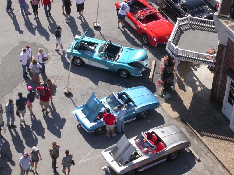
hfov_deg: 14.4
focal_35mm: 137
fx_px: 926
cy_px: 88
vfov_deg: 10.8
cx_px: 117
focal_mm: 28.4
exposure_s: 1/280
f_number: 6.8
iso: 100
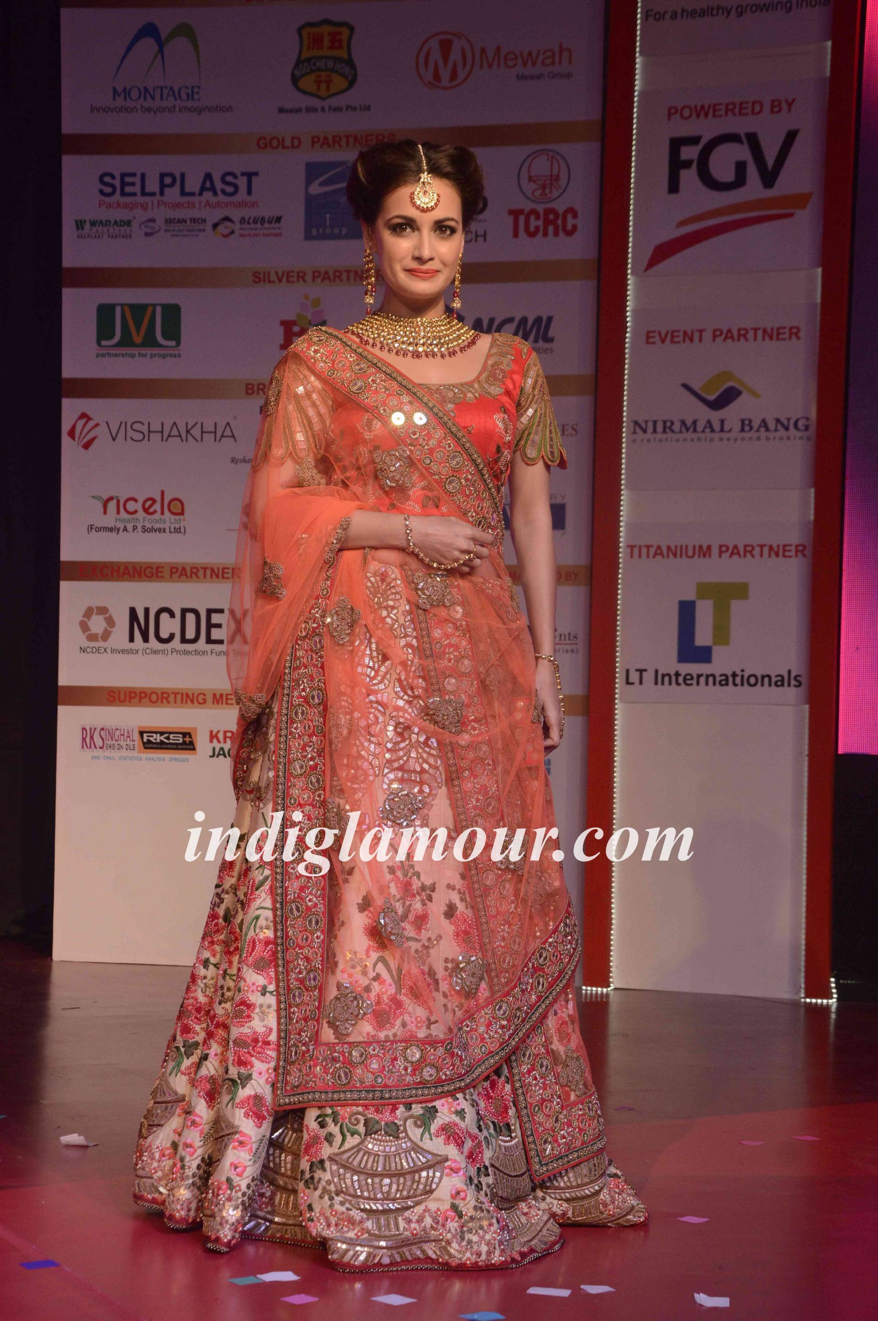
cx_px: 439
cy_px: 660
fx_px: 2474
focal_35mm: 68
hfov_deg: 20.1
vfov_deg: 29.9
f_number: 7.1
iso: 800
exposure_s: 1/200
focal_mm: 45
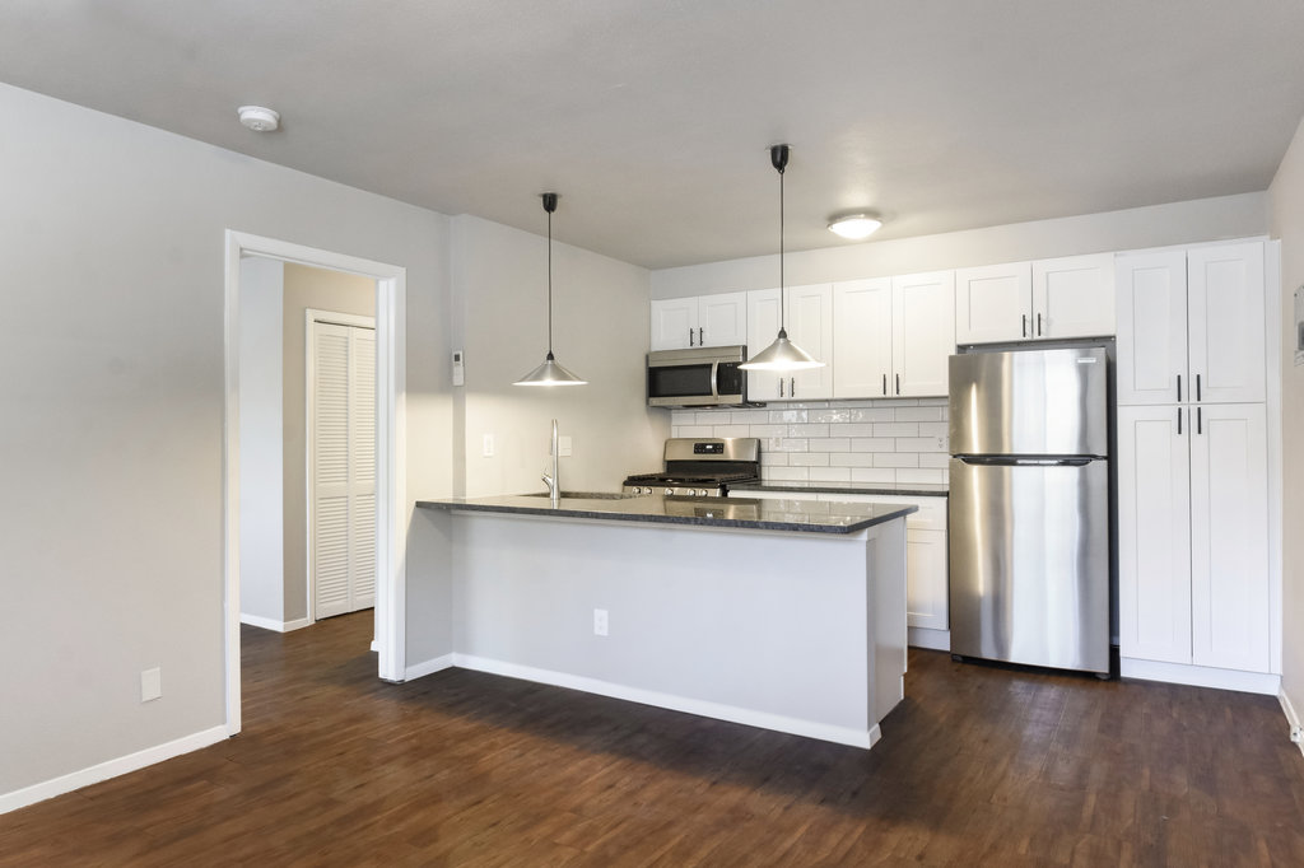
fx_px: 760
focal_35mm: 21
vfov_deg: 59.5
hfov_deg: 81.2
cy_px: 434
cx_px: 652
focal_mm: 14
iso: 2000
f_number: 8
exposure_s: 1/20
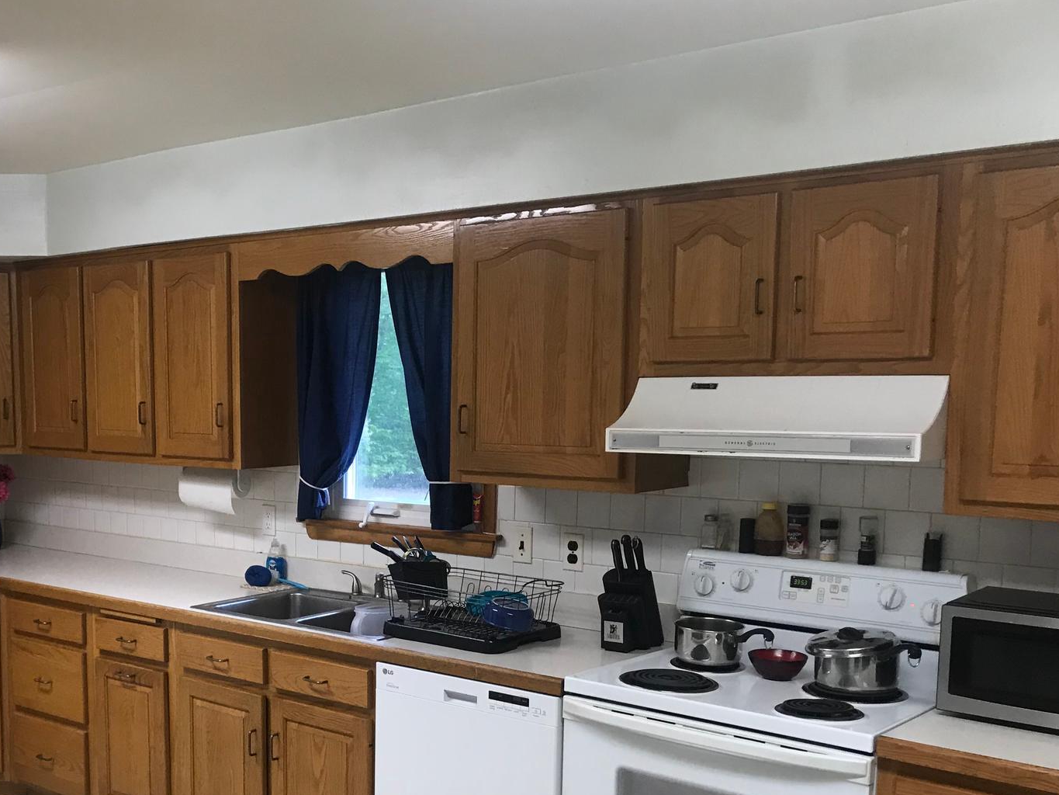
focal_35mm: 42
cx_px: 312
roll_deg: +0.0
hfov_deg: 43.8
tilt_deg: -6.4
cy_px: 544
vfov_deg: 34.0
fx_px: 1285
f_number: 1.8
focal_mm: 3.99
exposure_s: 1/30
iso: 32
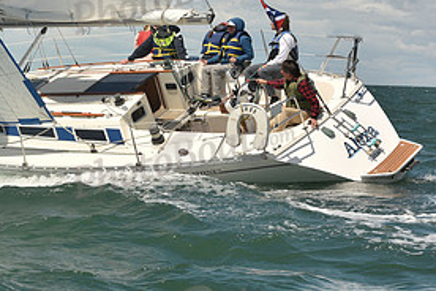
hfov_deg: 13.7
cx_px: -8
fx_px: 1780
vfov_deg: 9.3
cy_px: 97
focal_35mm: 147
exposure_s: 1/800
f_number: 11
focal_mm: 70
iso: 320
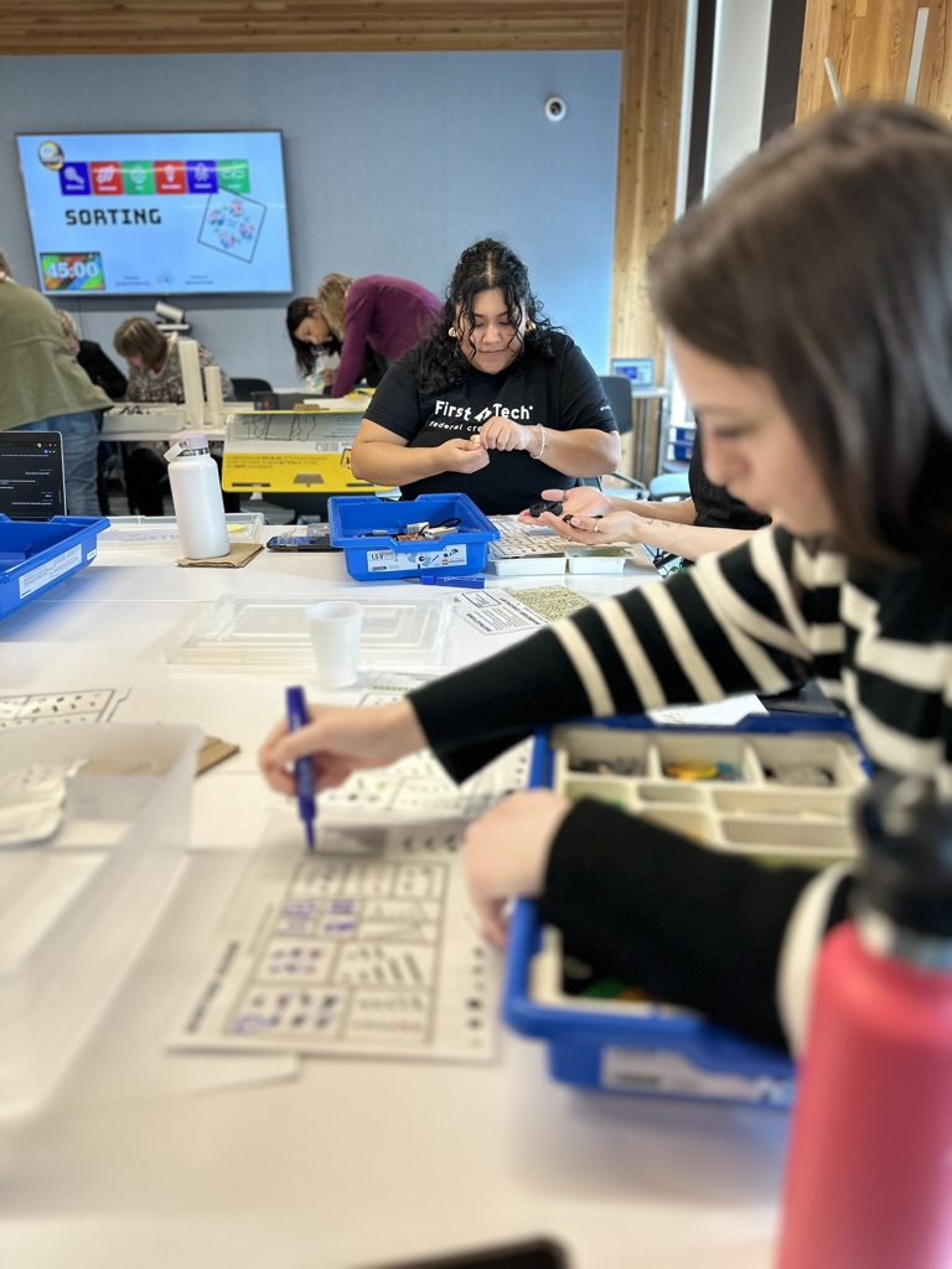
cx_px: 476
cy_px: 634
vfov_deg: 71.6
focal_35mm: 24
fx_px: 880
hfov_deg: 56.8
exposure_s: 1/60
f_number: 1.78
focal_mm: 6.86
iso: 125
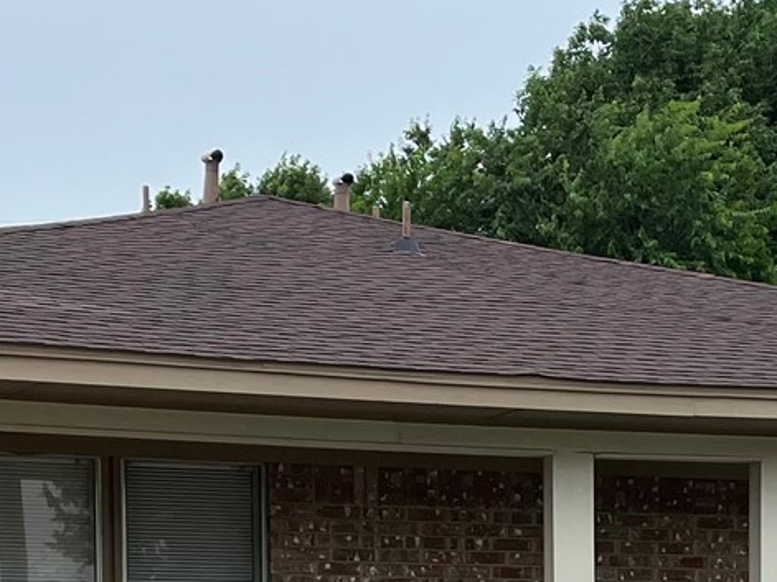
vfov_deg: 12.7
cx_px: 490
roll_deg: +0.9
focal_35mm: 113
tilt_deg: -0.1
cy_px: 722
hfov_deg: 17.4
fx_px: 2536
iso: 50
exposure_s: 1/1776
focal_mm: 5.1
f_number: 1.6
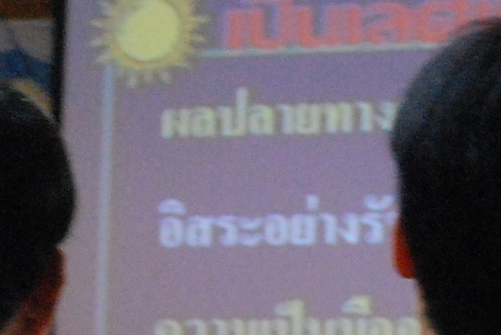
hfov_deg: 8.9
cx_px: 219
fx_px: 3219
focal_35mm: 231
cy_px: 235
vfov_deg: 6.0
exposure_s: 1/25
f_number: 5.6
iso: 1600
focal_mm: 26
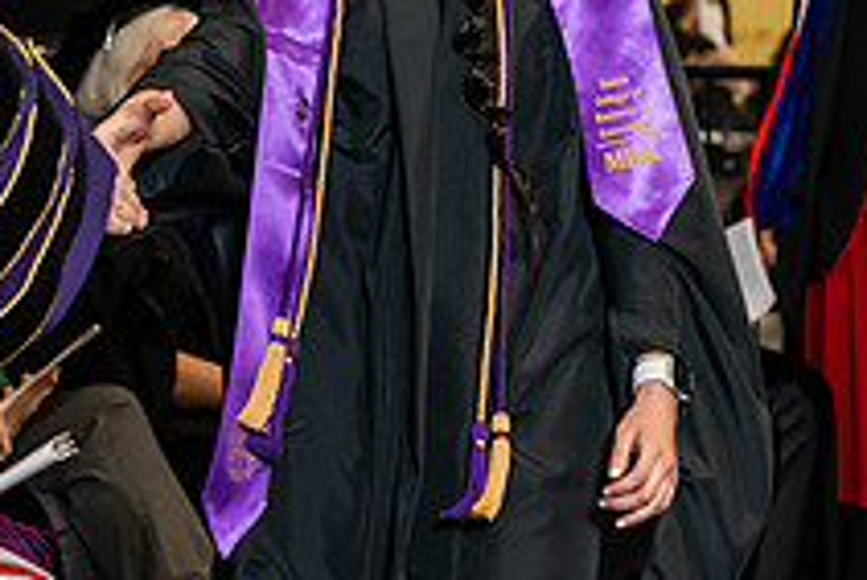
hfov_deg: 10.7
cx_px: 103
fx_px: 4627
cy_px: -2
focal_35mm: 192
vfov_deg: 7.1
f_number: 5
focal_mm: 70
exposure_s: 1/200
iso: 2000
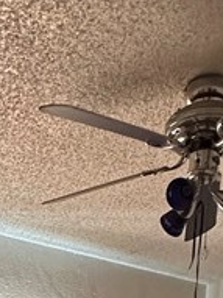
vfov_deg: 19.7
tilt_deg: -6.0
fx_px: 645
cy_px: 529
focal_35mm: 75
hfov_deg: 19.5
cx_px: 59
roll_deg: -3.9
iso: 320
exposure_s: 1/62
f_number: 2.2
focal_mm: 2.22
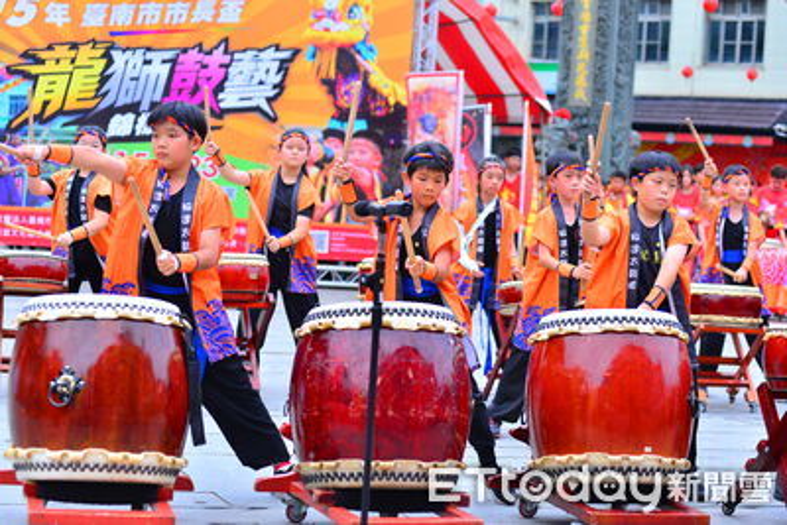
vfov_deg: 17.1
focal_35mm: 80
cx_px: 394
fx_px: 1749
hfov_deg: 25.4
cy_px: 262
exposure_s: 1/1250
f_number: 4
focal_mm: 80
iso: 200
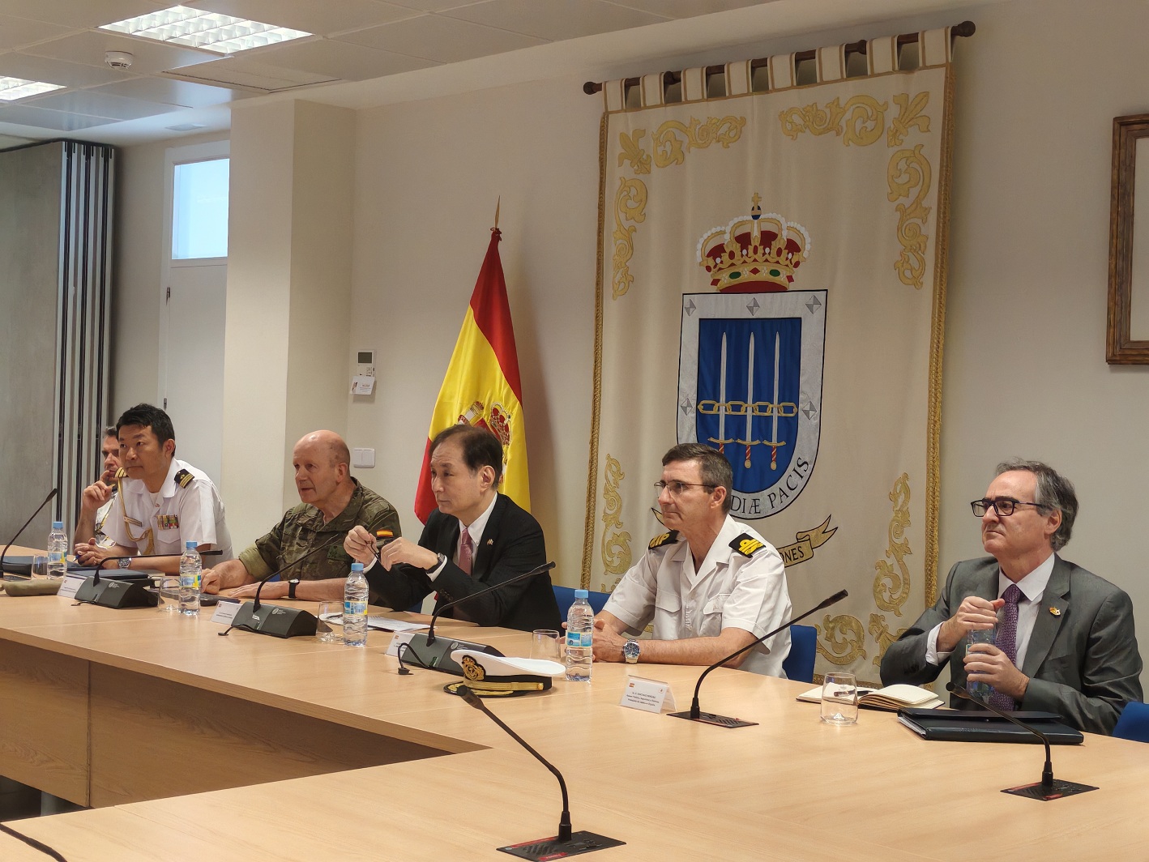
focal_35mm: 54
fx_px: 1793
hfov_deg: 35.5
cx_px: 574
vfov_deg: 27.0
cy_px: 431
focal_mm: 5.52
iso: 400
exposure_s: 1/100
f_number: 1.95
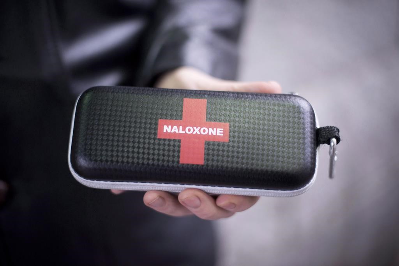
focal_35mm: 50
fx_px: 554
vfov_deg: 27.0
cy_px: 133
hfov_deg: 39.6
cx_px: 200
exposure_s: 1/250
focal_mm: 50
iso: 1000
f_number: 1.4
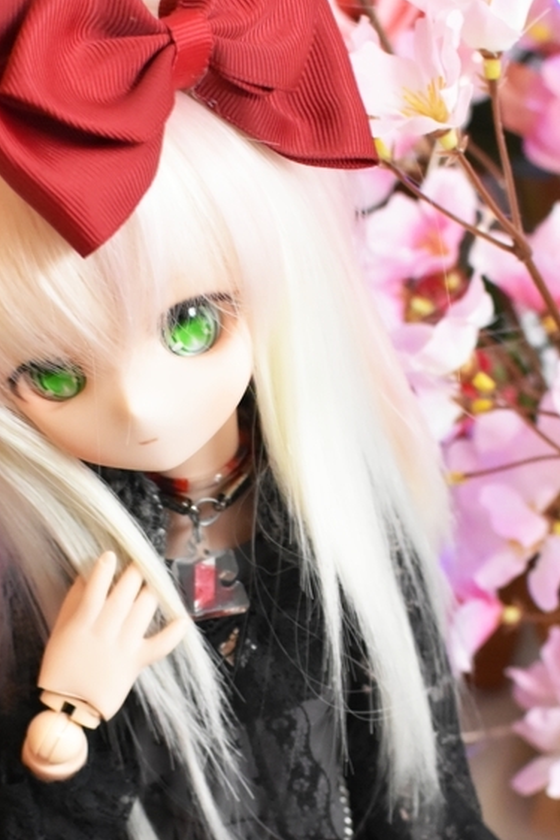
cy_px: 819
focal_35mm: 112
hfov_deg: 12.2
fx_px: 2613
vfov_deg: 17.8
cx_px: 240
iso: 3200
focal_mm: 35
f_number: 4
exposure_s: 1/50
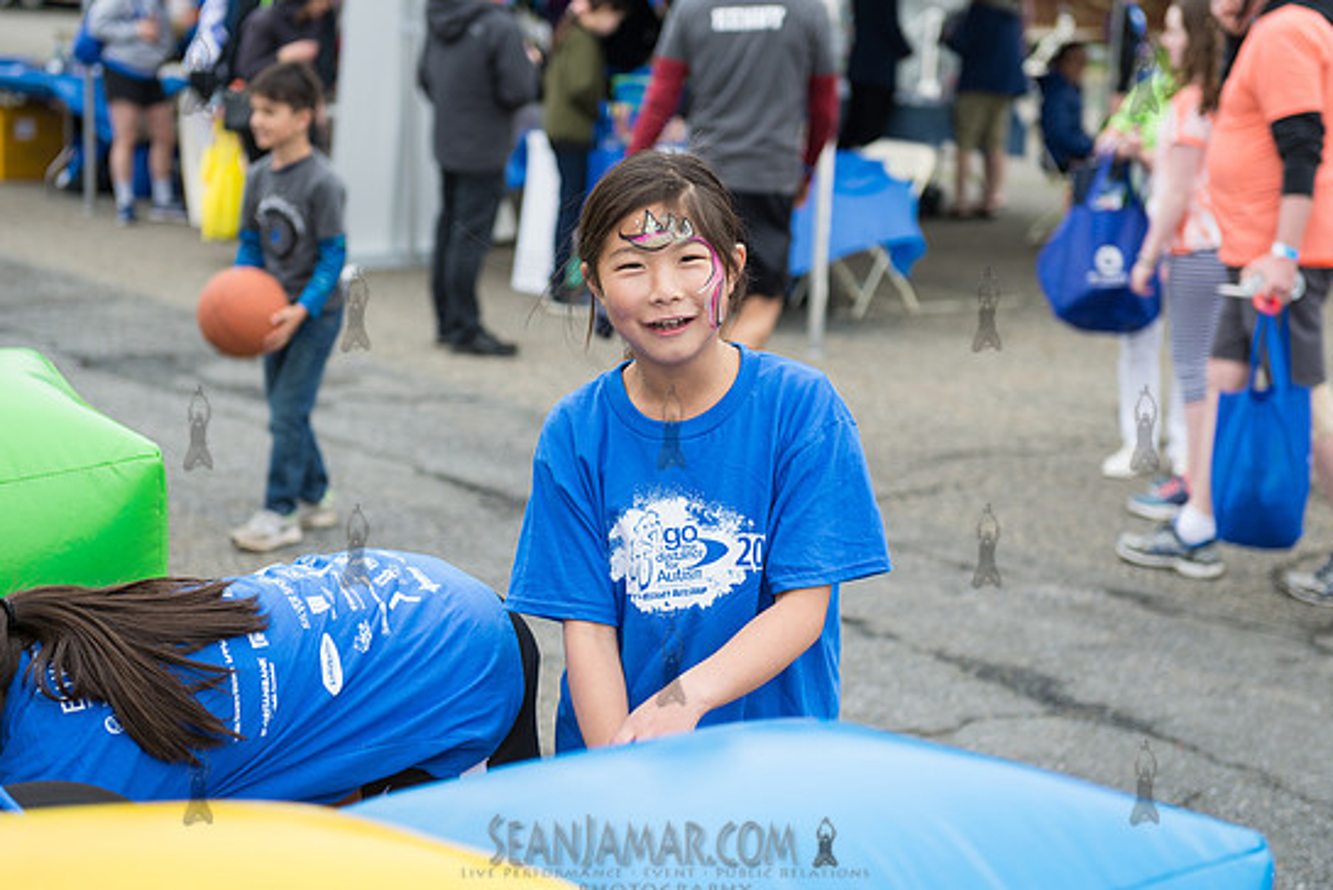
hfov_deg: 30.5
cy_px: 427
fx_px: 2445
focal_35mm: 66
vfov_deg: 20.6
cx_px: 670
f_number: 3.5
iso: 200
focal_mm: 62
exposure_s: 1/800
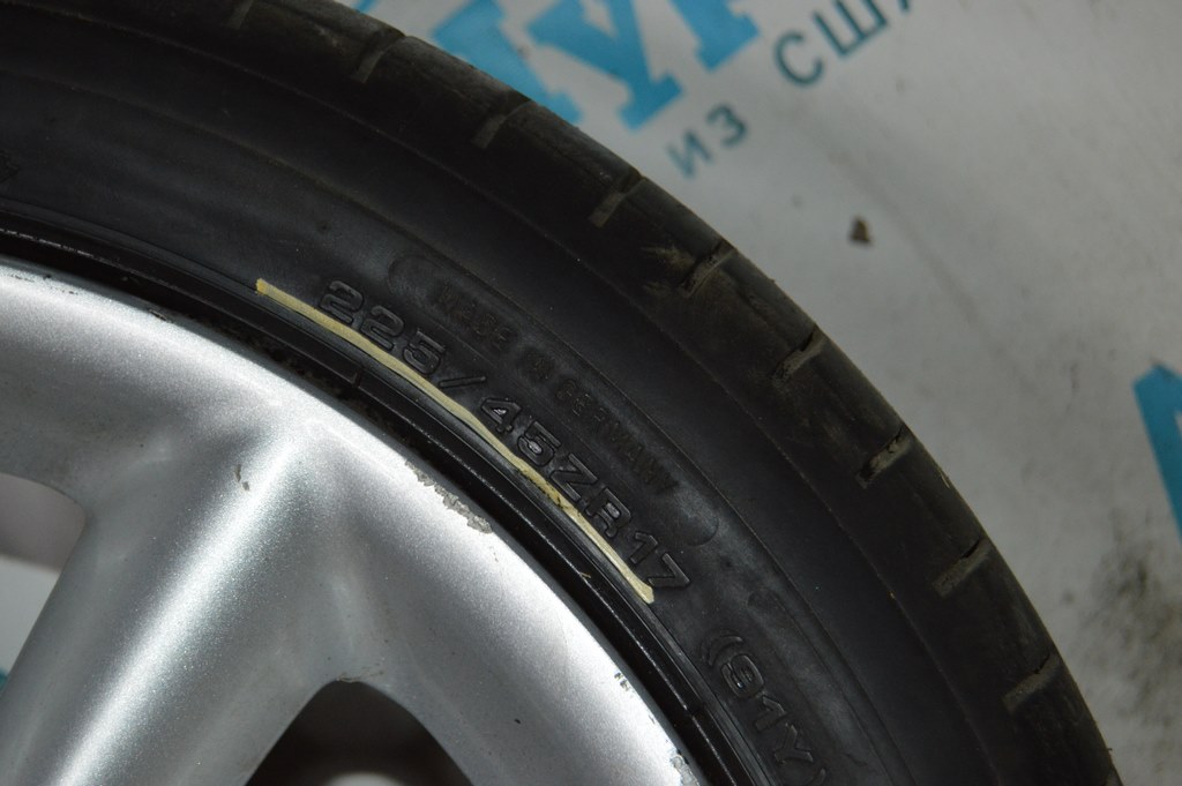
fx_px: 2707
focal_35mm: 82
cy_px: 393
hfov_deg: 24.6
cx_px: 591
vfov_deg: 16.5
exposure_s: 1/60
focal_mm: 55
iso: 1600
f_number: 5.6
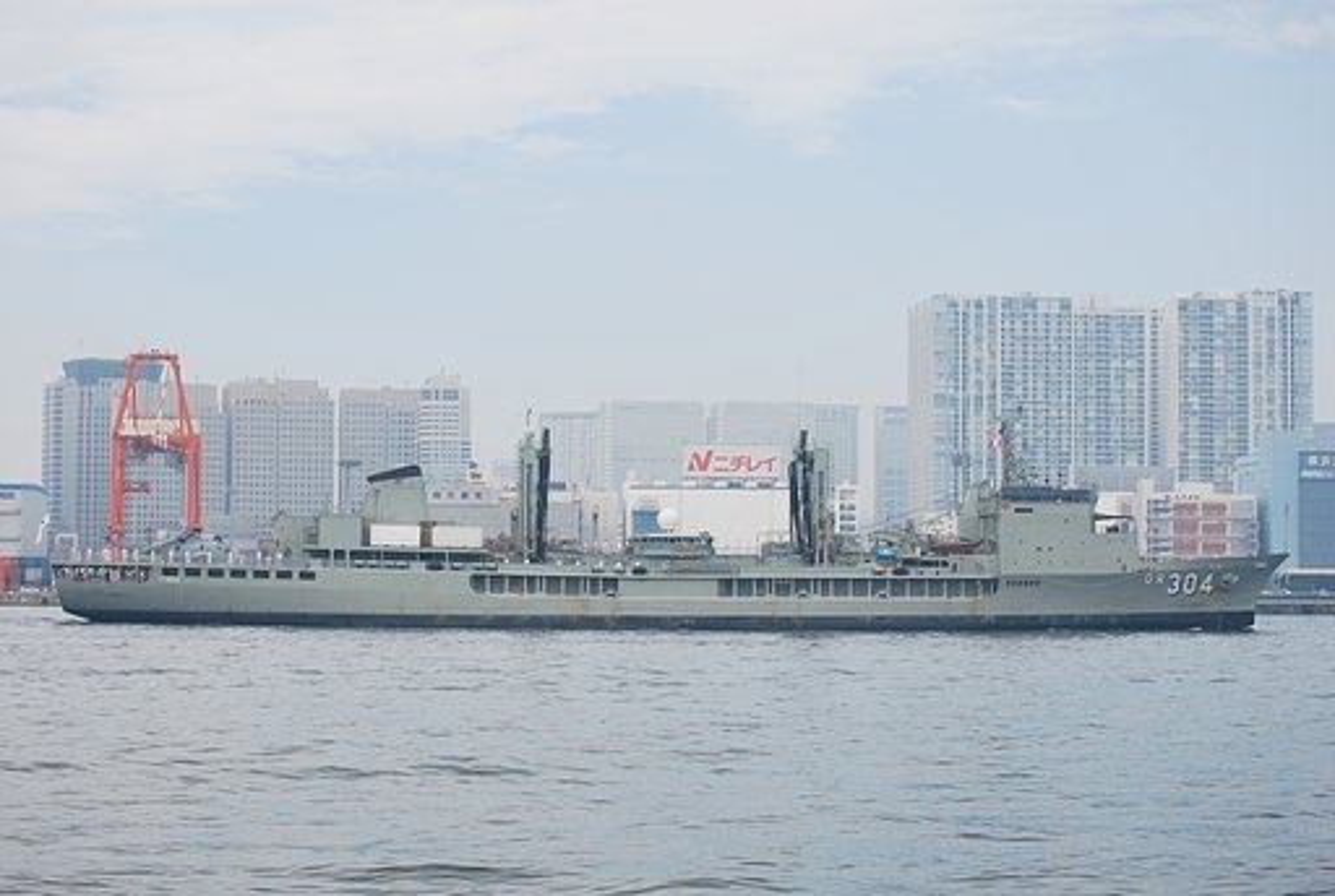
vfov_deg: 16.6
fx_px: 3067
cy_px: 448
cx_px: 668
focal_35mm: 82
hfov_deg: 24.6
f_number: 8
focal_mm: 55
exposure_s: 1/250
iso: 100
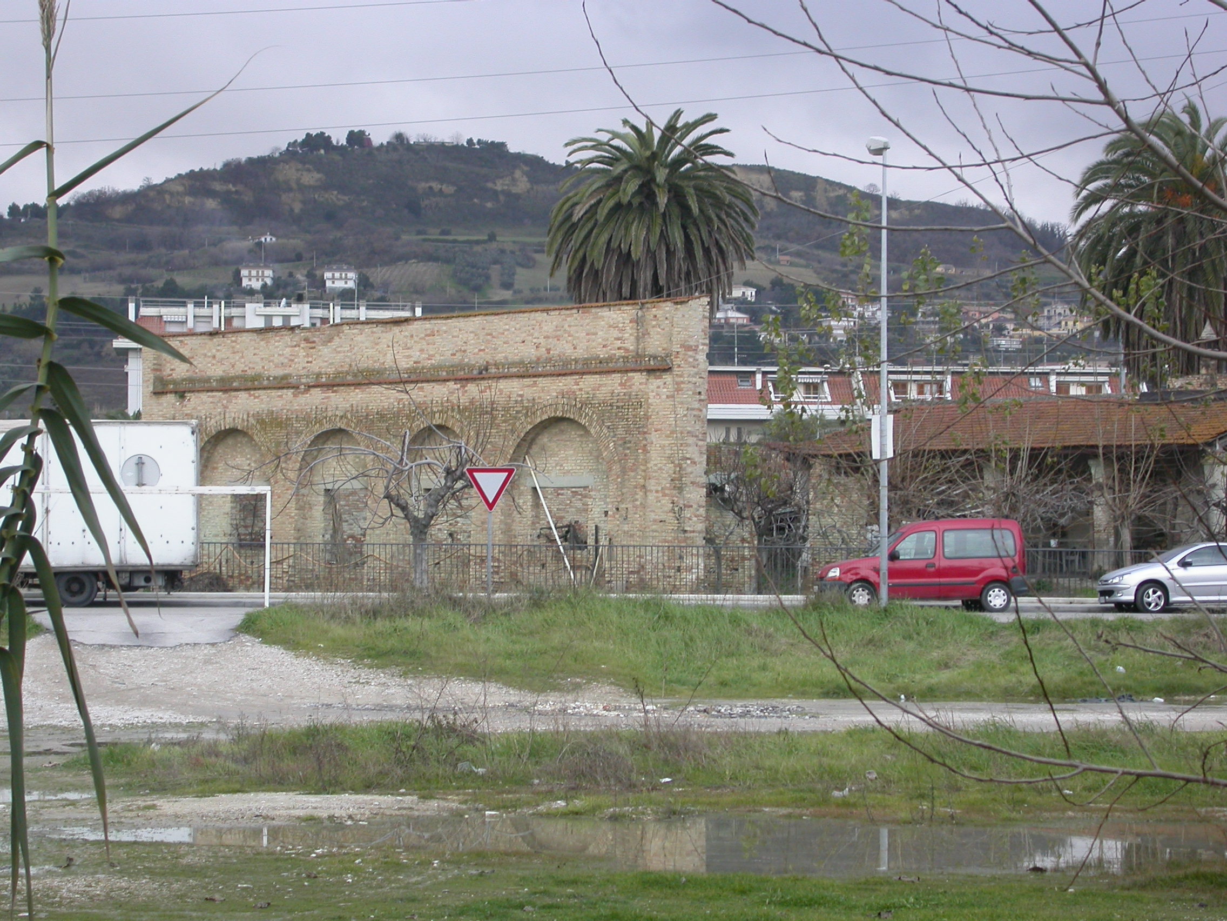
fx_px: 3226
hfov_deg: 21.5
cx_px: 614
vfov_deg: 16.2
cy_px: 460
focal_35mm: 91
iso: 100
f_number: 3.7
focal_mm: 18.9
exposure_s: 1/76.8
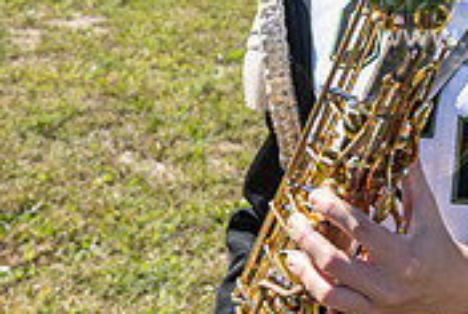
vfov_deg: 16.6
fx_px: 1029
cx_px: 558
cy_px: -57
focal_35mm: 79
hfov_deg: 23.5
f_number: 4.5
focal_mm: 24
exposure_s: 1/250
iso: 64
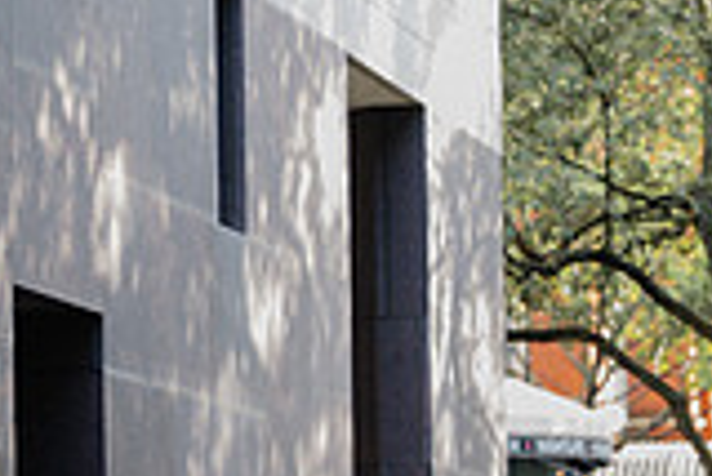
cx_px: 1193
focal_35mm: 253
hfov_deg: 7.9
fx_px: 5008
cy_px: 643
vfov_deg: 5.4
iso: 400
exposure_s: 1/250
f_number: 2.8
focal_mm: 70
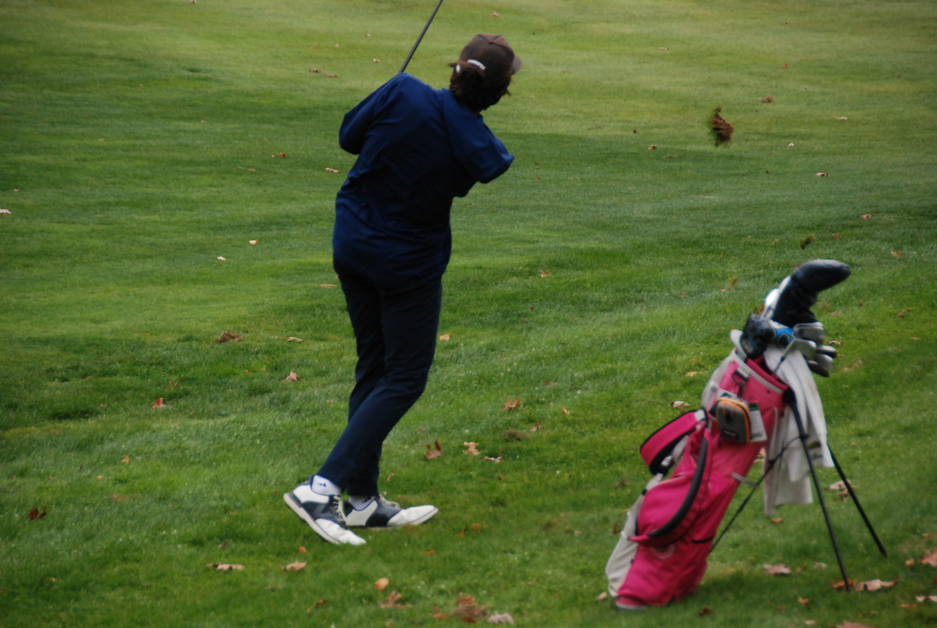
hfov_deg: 10.1
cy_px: 314
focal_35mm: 202
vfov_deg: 6.8
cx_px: 468
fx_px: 5277
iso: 800
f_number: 5.6
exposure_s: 1/800
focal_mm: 135
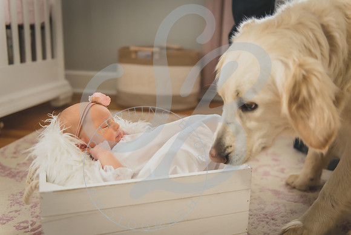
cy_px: 118
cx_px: 187
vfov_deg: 35.1
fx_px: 370
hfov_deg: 50.7
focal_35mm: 38
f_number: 2.8
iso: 1600
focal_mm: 34
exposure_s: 1/125
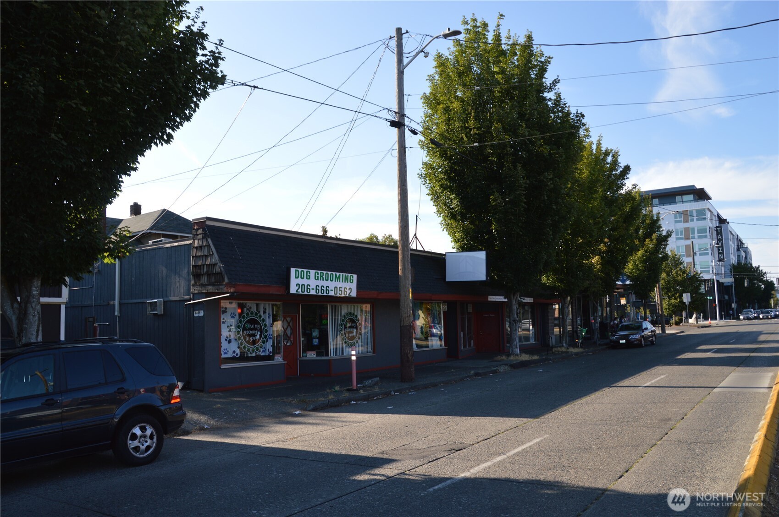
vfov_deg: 47.8
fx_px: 584
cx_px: 390
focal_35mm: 27
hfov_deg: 67.4
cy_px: 258
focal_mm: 18
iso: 100
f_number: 7.1
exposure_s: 1/200
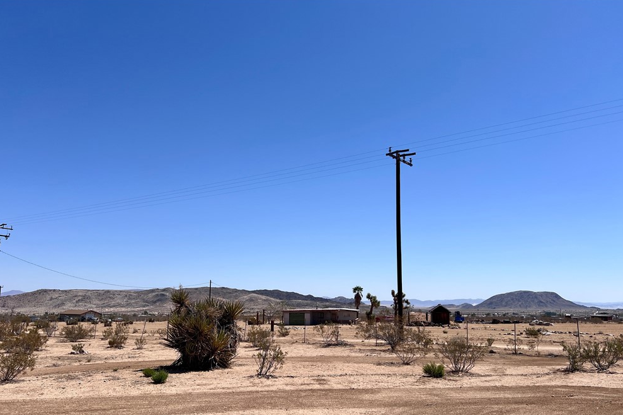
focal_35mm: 28
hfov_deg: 65.5
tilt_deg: +7.8
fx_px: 484
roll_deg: -0.1
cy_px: 239
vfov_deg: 46.2
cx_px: 310
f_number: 1.5
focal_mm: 5.7
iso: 50
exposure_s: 1/8696
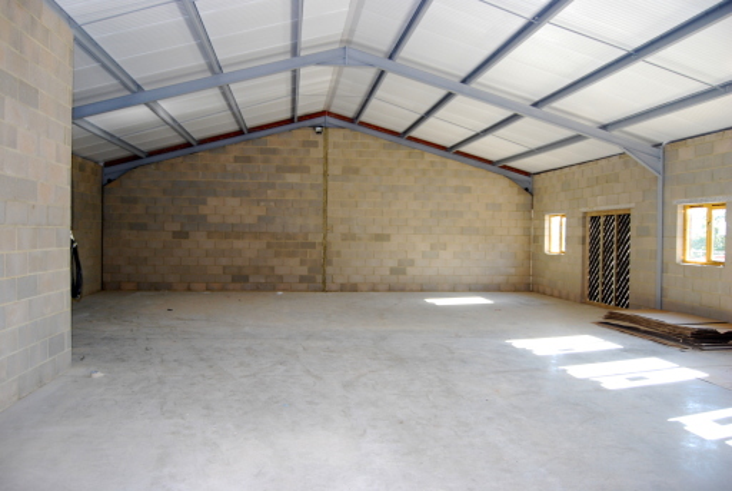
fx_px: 580
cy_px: 246
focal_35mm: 28
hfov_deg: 64.5
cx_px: 366
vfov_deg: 45.8
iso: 320
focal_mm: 19
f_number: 3.5
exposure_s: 1/60
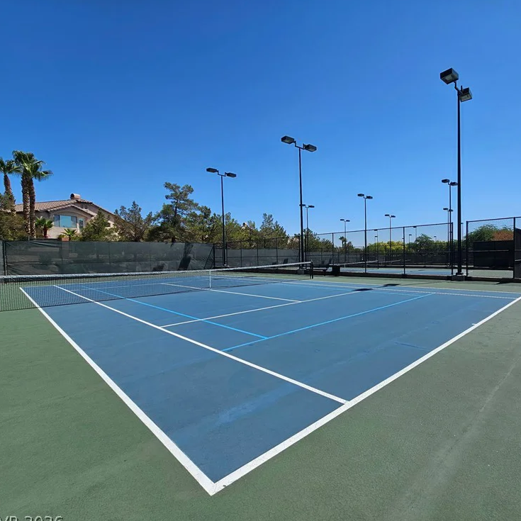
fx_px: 272
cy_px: 262
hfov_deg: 84.3
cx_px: 349
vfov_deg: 87.4
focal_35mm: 16
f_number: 2.2
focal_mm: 2.2
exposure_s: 1/5000
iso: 50
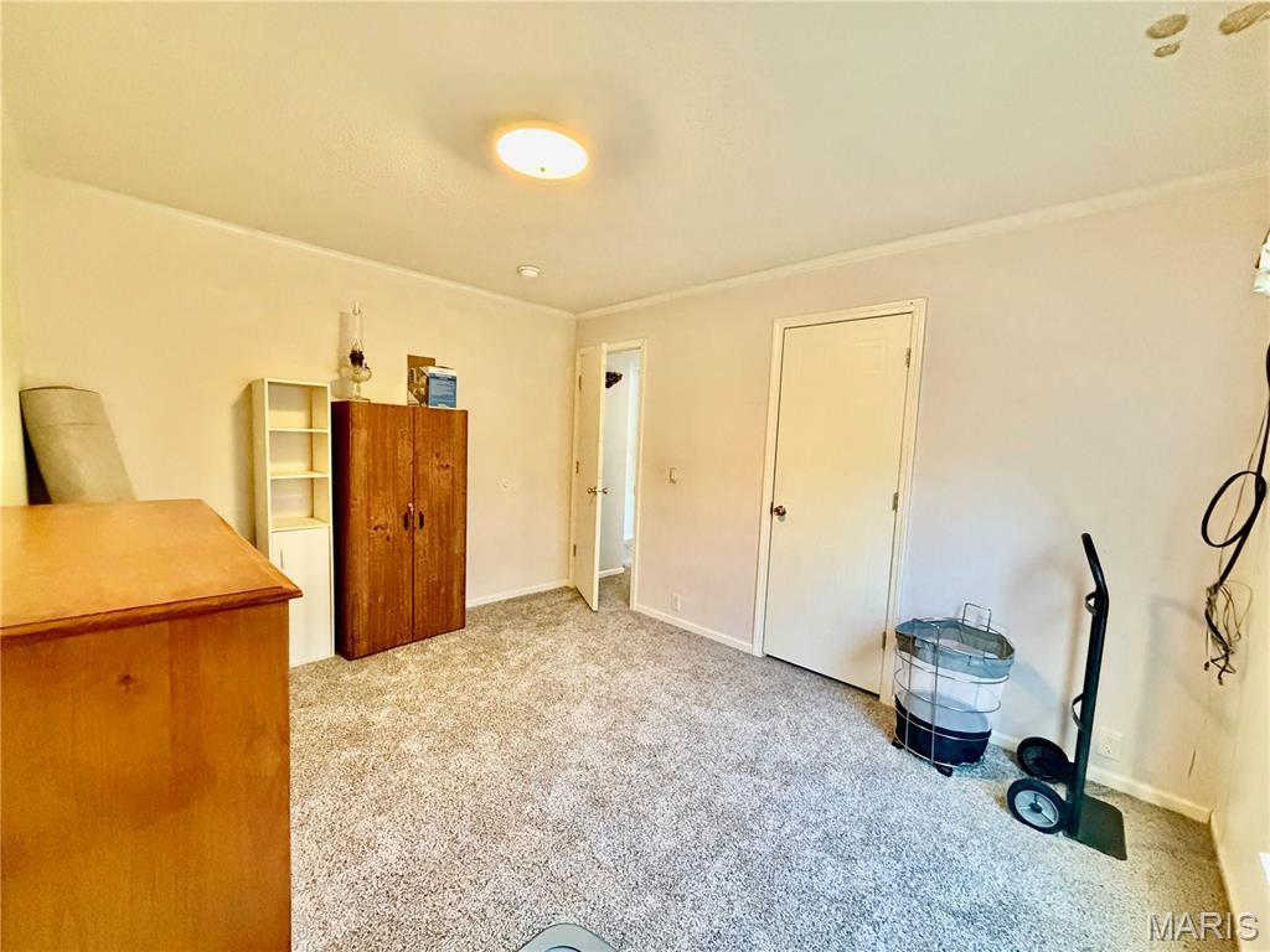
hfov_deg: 102.1
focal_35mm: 14
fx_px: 514
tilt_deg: -3.9
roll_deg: -1.8
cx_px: 635
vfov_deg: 85.7
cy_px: 476
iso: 800
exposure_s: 1/60
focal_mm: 2.22
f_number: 2.2
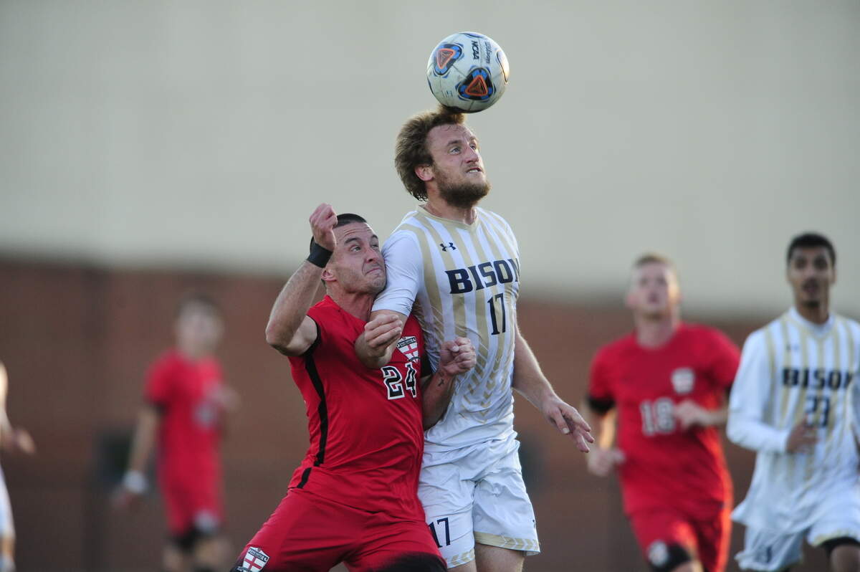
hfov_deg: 3.8
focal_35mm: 550
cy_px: 286
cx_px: 430
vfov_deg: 2.5
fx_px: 13128
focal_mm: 550
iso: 1600
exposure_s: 1/1000
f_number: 4
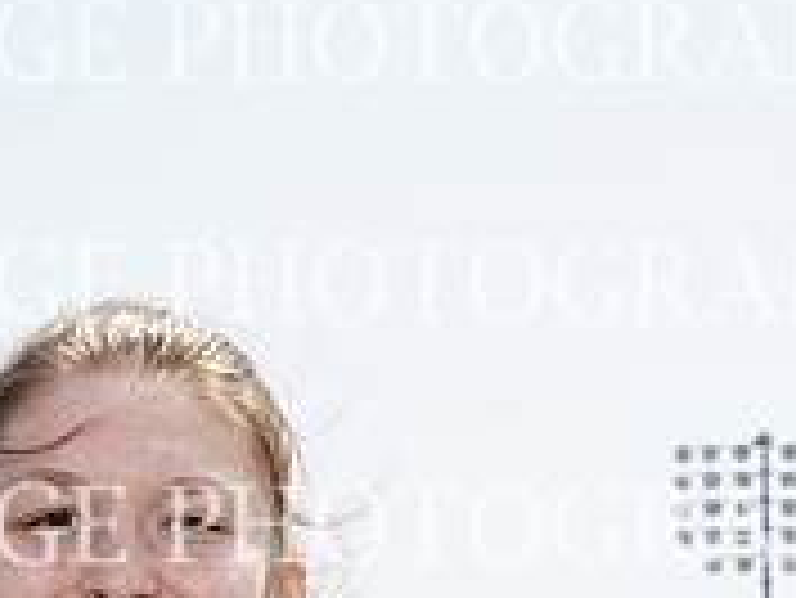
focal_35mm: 145
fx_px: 3337
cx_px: 133
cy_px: 1129
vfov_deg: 9.7
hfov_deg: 13.5
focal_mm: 46
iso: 100
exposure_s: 1/160
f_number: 8
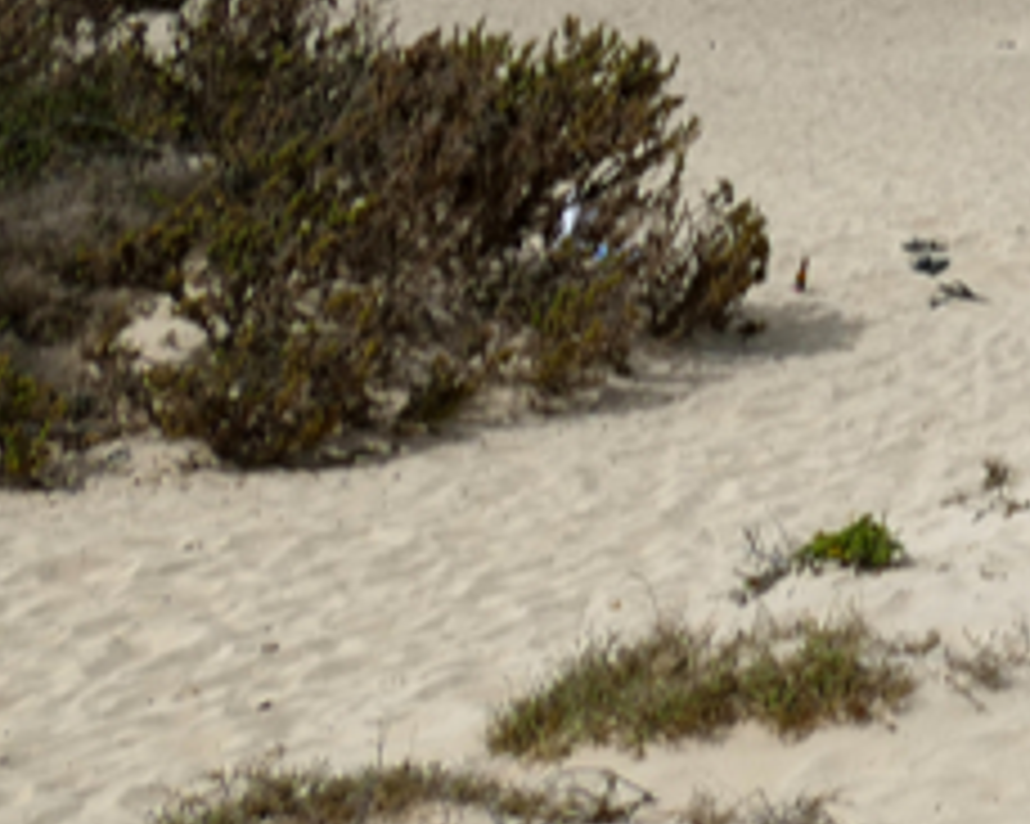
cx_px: 2105
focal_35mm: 105
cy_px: -558
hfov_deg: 14.8
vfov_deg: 13.5
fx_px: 3199
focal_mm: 9.1
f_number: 7.1
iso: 125
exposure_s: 1/2000
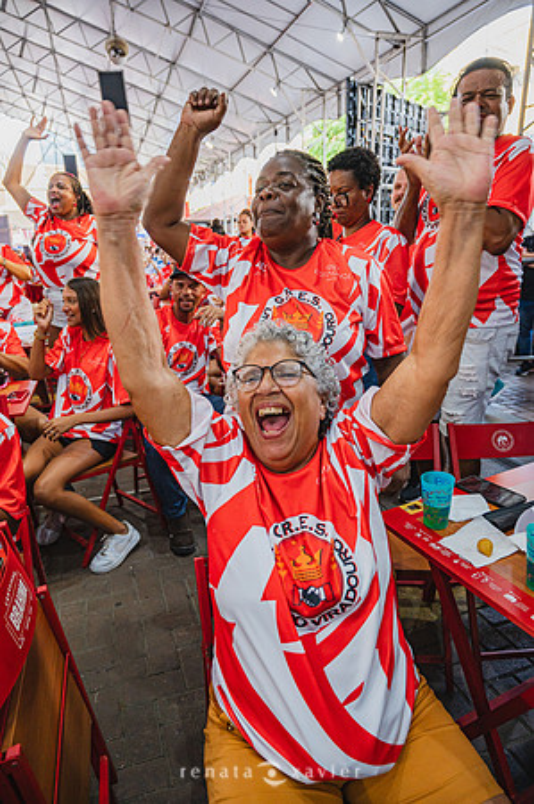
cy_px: 402
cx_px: 267
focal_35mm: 24
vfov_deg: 73.8
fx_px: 535
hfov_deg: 53.0
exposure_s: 1/320
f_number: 4
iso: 1000
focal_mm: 24
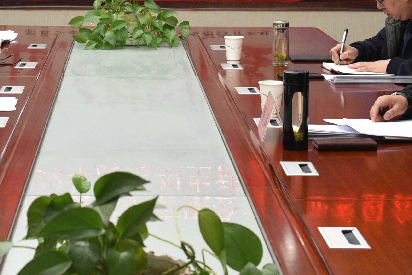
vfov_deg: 12.1
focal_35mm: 112
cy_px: 4
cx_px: 127
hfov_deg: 18.2
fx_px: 1282
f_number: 5
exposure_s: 1/100
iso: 1250
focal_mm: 32
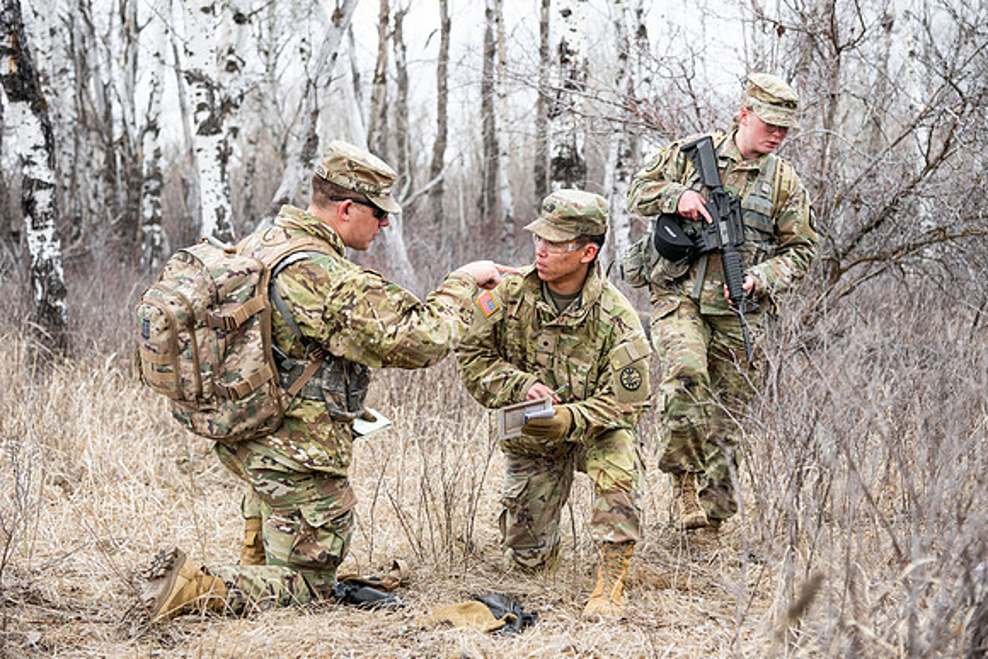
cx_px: 496
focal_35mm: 61
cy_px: 325
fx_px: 1682
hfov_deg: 32.7
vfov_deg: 22.2
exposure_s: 1/640
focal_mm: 58
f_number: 4
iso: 400
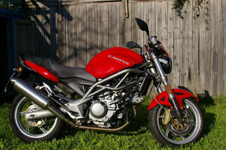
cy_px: 76
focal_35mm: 45
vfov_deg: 29.8
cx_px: 107
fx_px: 282
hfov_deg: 43.6
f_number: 8
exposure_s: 1/500
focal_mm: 28
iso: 200
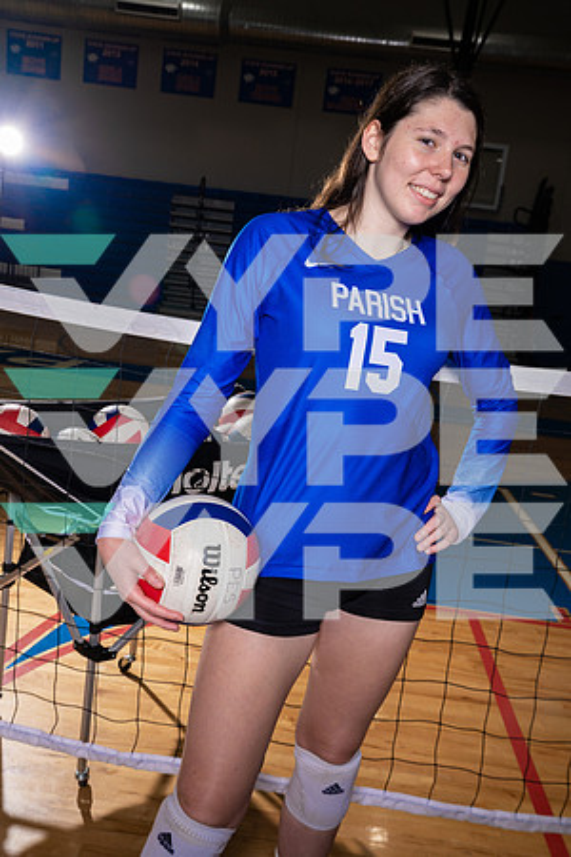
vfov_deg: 54.4
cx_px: 286
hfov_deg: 37.9
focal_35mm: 35
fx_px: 833
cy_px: 428
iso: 400
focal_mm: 35
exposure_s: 1/250
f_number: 8
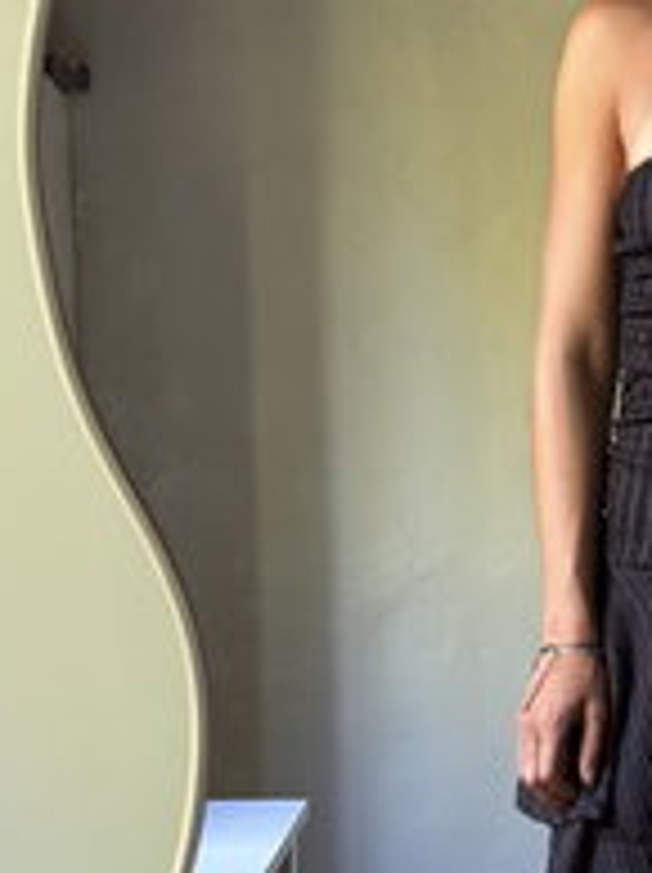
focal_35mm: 132
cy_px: 767
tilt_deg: -28.5
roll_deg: -0.4
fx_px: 3322
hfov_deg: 11.1
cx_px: 701
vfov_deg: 14.8
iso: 250
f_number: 1.78
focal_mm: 6.76
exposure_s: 1/42
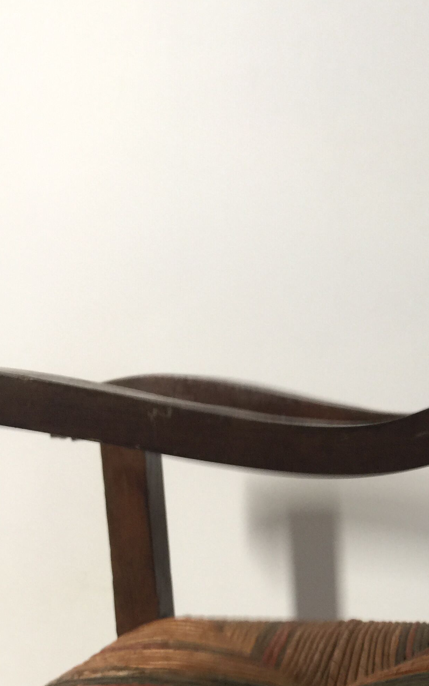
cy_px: 510
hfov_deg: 24.3
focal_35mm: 51
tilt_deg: -6.8
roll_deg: +1.4
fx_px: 954
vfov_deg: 38.6
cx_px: 420
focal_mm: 4.15
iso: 40
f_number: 2.2
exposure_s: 1/33
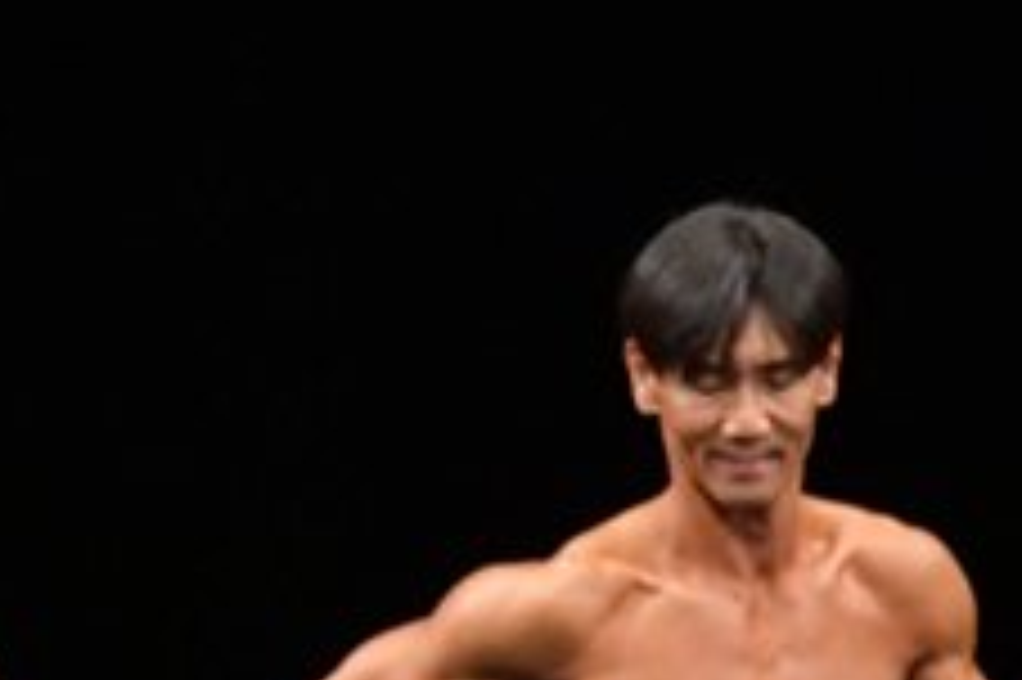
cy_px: 977
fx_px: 24708
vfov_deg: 1.6
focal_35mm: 871
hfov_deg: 2.4
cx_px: -583
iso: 3200
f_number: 5.6
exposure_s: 1/400
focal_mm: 170
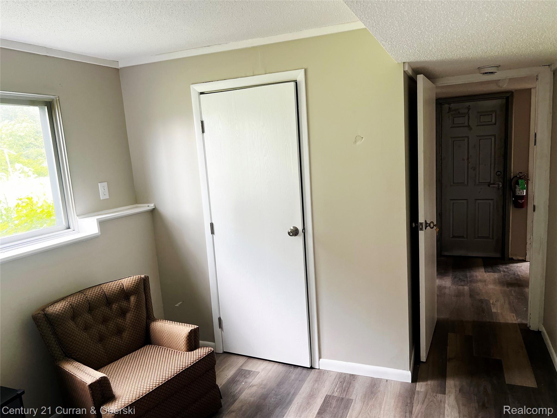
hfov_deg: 67.3
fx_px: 418
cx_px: 278
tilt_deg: -8.6
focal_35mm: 26
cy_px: 209
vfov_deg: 53.1
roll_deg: +3.4
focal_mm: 5.7
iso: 100
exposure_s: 1/122
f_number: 1.5
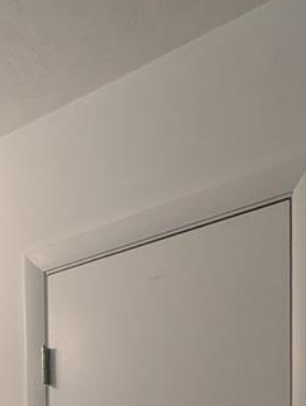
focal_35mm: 60
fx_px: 705
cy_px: 582
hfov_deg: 24.1
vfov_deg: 25.5
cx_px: 62
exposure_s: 1/120
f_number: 2.2
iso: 62
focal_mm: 2.35
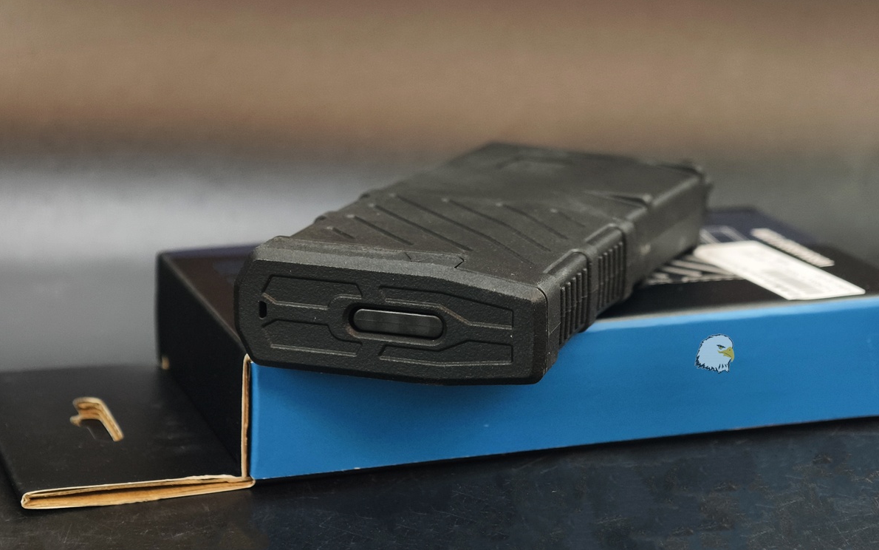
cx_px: 439
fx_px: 2180
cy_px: 265
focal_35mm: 91
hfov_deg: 22.8
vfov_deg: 14.4
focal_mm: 22.48
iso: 1833
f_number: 2.67
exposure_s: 1/20
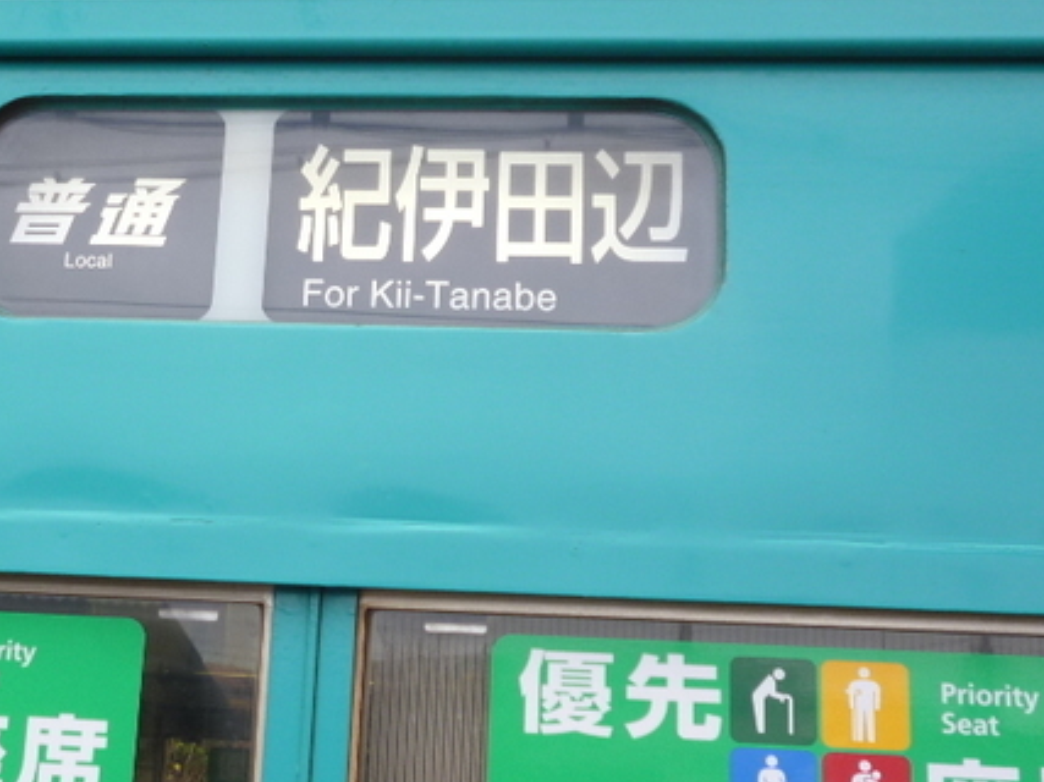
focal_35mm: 60
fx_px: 1809
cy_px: 288
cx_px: 333
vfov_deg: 24.3
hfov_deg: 31.9
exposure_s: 1/80
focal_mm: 5.7
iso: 100
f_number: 3.3
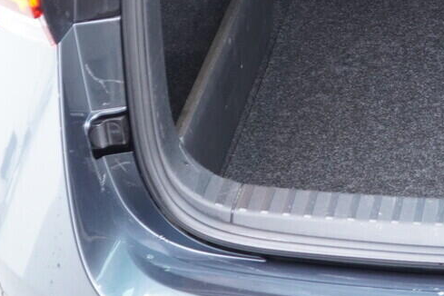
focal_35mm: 106
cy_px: -113
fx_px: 1307
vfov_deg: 12.4
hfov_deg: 17.8
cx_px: 600
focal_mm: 24
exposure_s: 1/40
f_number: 2.8
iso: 800
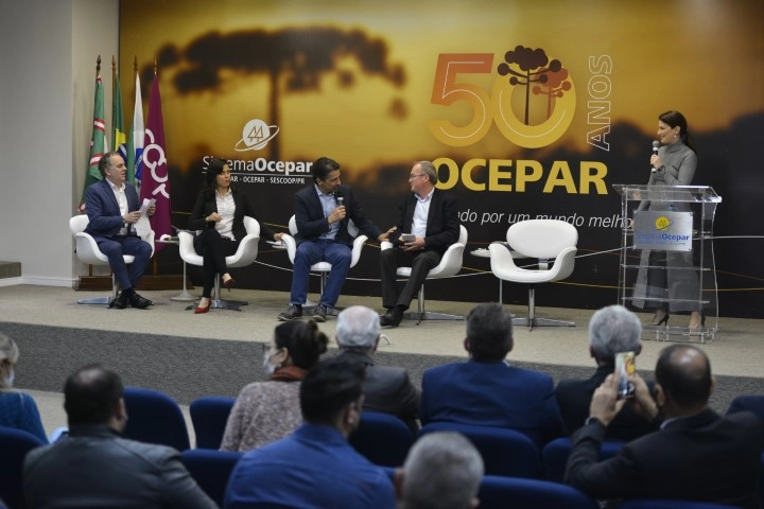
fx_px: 1485
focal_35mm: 70
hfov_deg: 28.8
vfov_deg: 19.5
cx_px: 382
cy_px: 254
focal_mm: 70
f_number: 2.8
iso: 800
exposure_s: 1/100
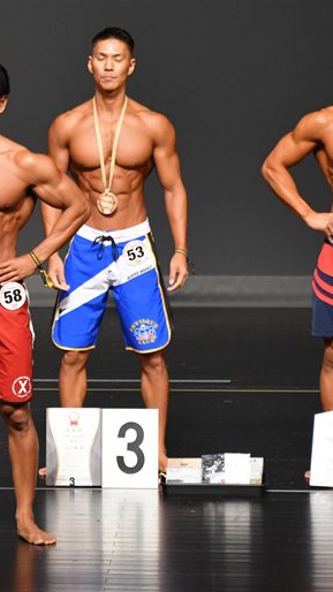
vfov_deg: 4.6
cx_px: -105
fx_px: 7443
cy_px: 296
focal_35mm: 474
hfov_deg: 2.6
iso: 2500
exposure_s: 1/400
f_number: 5.6
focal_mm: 200
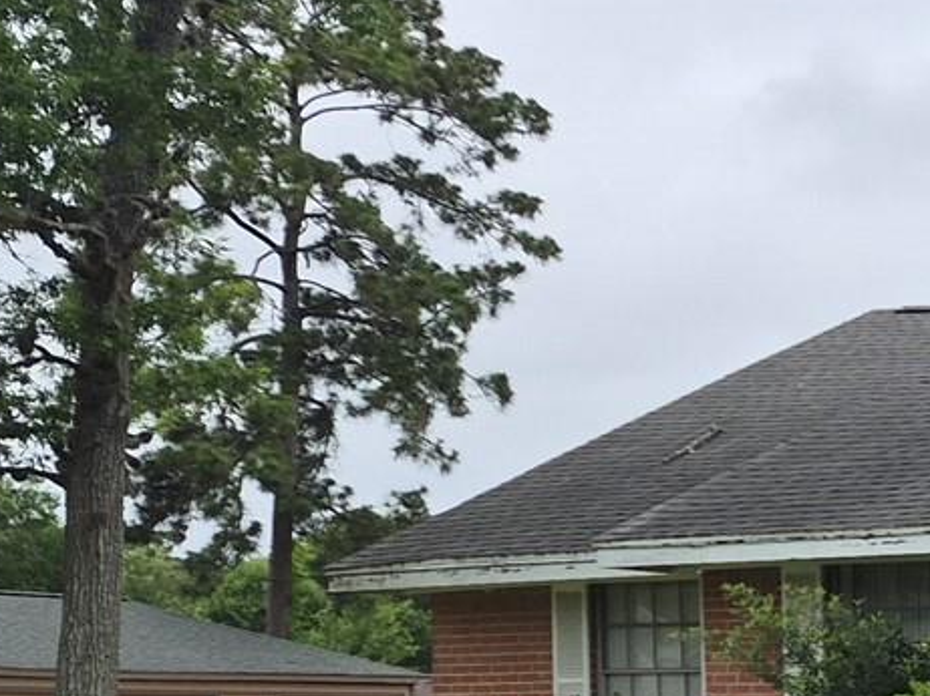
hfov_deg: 14.8
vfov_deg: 14.1
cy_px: 787
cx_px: 1999
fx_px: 2739
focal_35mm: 102
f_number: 1.8
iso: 80
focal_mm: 5.4
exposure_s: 1/3704
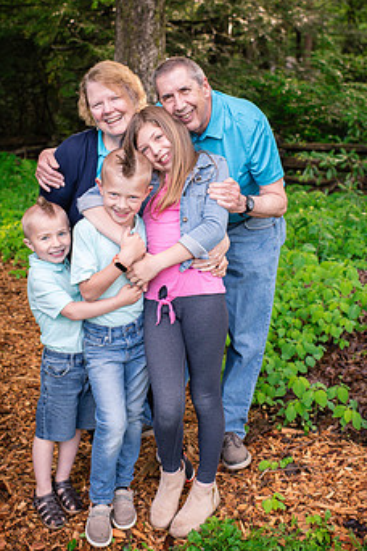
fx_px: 703
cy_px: 240
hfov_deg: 29.2
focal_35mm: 46
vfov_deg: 42.7
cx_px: 175
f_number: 3.5
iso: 800
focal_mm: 35
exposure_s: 1/400
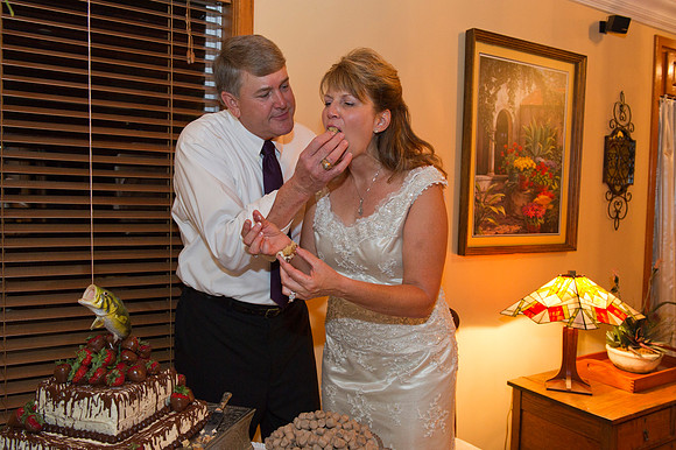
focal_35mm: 31
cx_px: 338
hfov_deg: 60.3
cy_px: 225
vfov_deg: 42.3
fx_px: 582
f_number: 5
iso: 2000
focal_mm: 31
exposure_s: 1/40
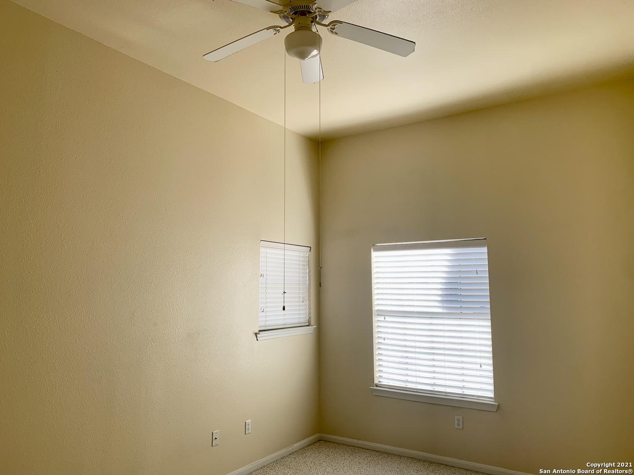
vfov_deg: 53.1
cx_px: 317
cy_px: 238
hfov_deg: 67.3
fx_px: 476
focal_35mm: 26
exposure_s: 1/121
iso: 50
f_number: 1.8
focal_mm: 4.25
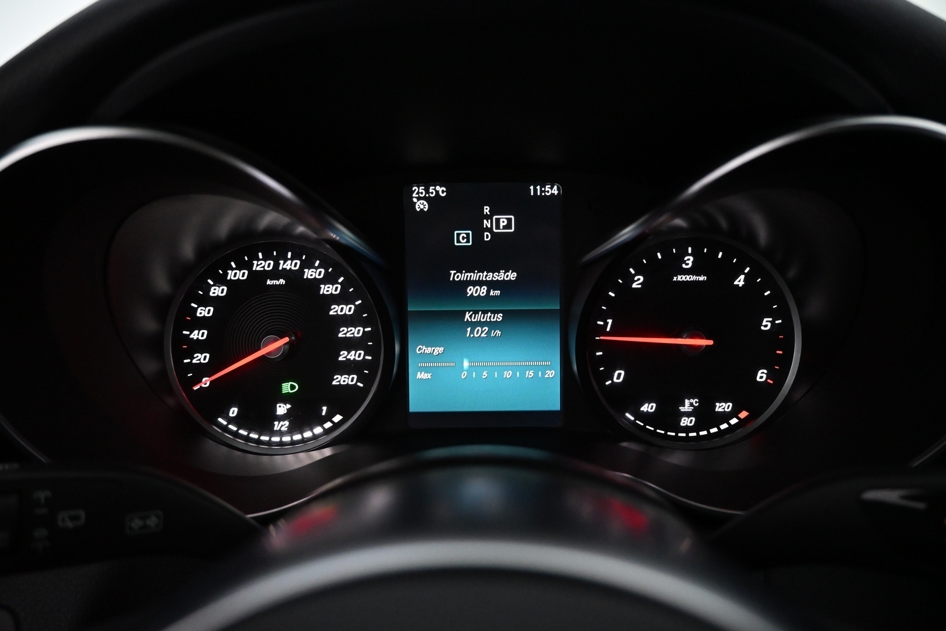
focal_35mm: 24
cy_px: 316
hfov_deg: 73.7
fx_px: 631
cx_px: 473
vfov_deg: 53.1
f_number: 3.5
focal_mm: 16
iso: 3200
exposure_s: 1/80
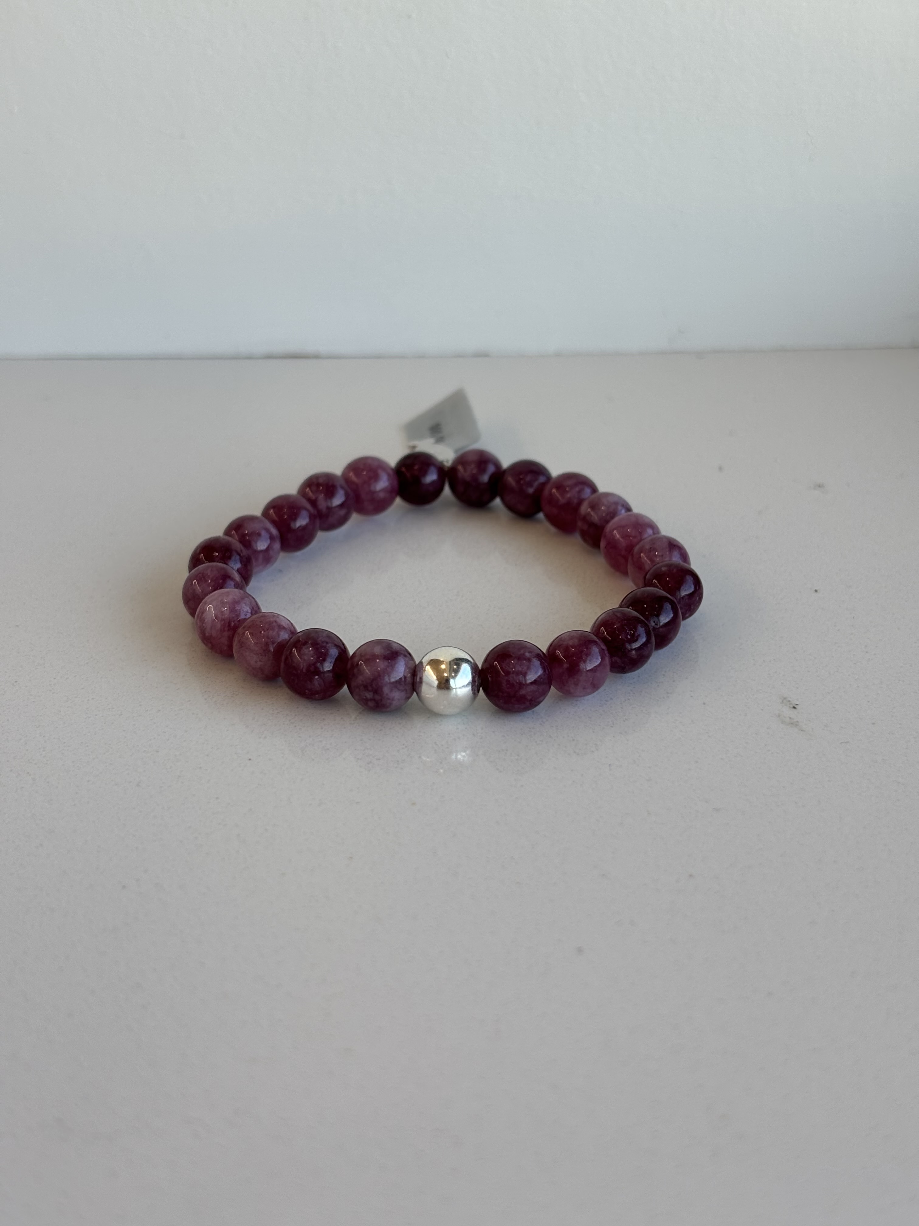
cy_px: 613
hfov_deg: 28.0
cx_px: 460
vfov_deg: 36.8
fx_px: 1841
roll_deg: -0.5
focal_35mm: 52
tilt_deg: -26.9
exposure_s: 1/183
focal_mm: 5.96
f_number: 1.6
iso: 32
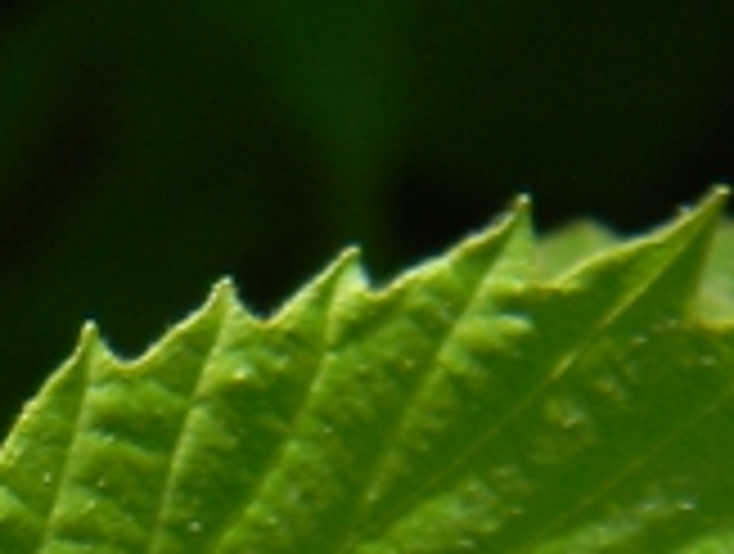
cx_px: -198
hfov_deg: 3.8
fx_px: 11051
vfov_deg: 2.8
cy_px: 1347
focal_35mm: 520
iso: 80
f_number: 4.5
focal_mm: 15.1
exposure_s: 1/113
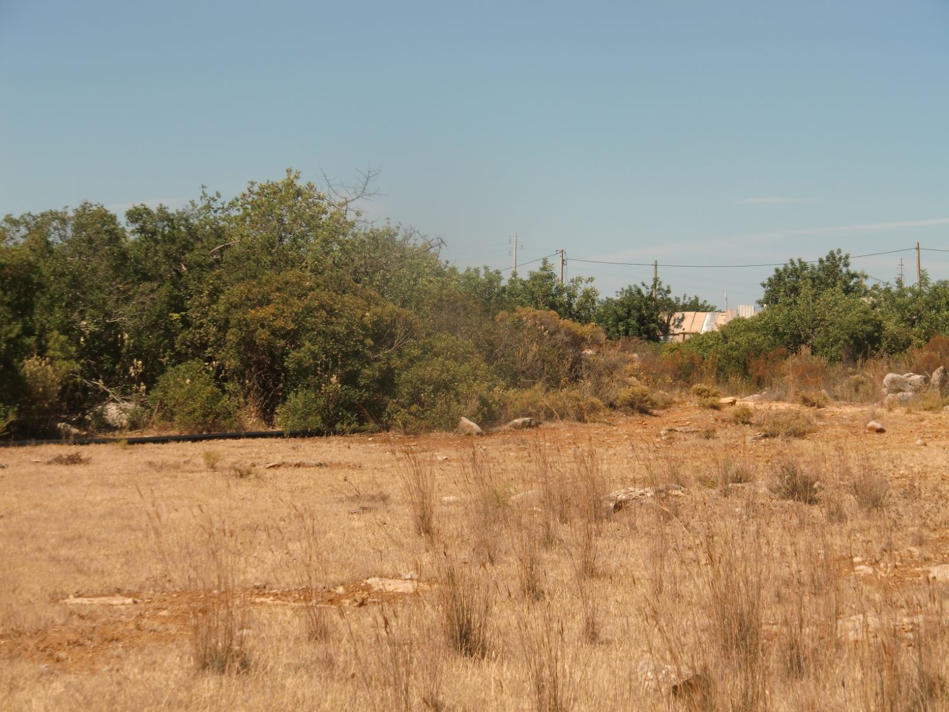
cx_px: 474
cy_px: 356
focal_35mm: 76
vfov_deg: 19.4
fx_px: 2084
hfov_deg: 25.7
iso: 64
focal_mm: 13.6
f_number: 4.6
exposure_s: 1/800
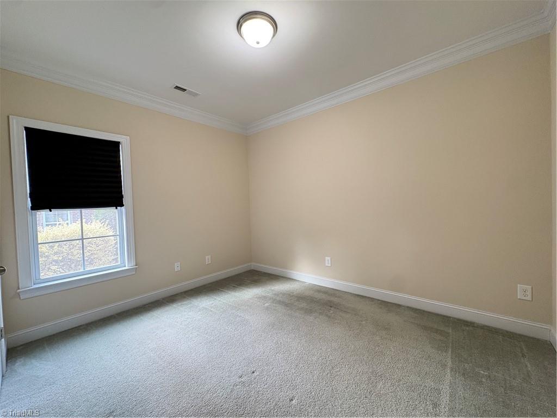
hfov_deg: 102.1
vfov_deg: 85.7
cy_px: 209
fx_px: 225
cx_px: 278
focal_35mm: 14
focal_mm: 2.22
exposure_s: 1/60
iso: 250
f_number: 2.2
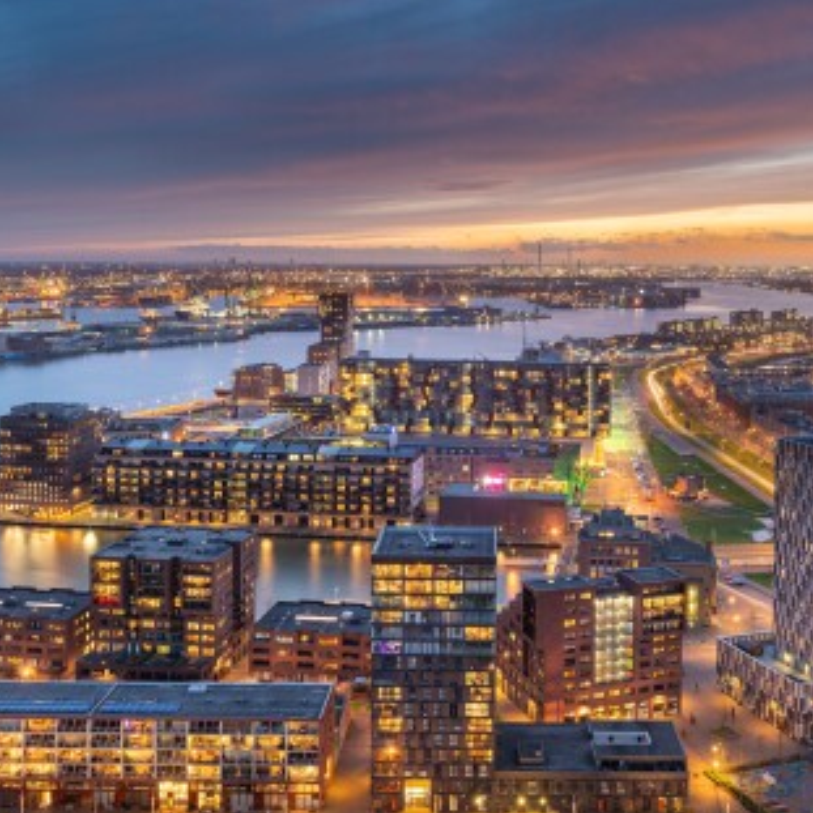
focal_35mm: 42
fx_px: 1116
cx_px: 491
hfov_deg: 39.8
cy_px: 416
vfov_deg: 40.0
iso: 64
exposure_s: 30
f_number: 8
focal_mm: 32
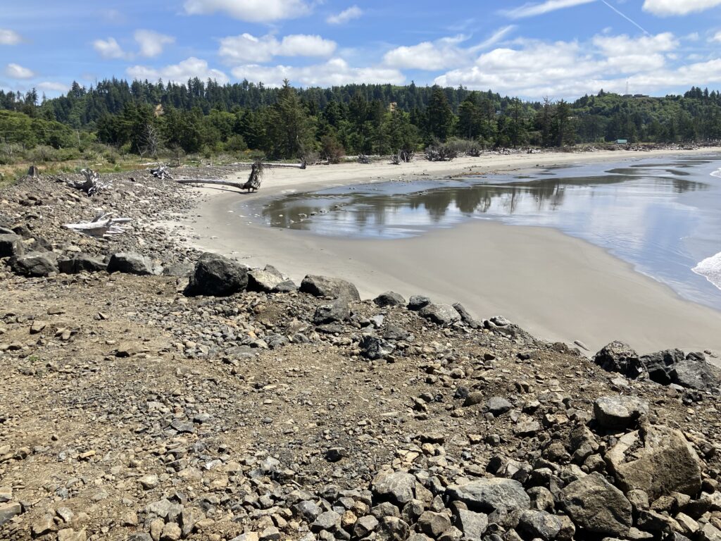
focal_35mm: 28
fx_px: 583
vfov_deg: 49.7
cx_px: 360
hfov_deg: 63.4
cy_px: 270
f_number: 1.8
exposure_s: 1/1715
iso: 32
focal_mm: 3.99
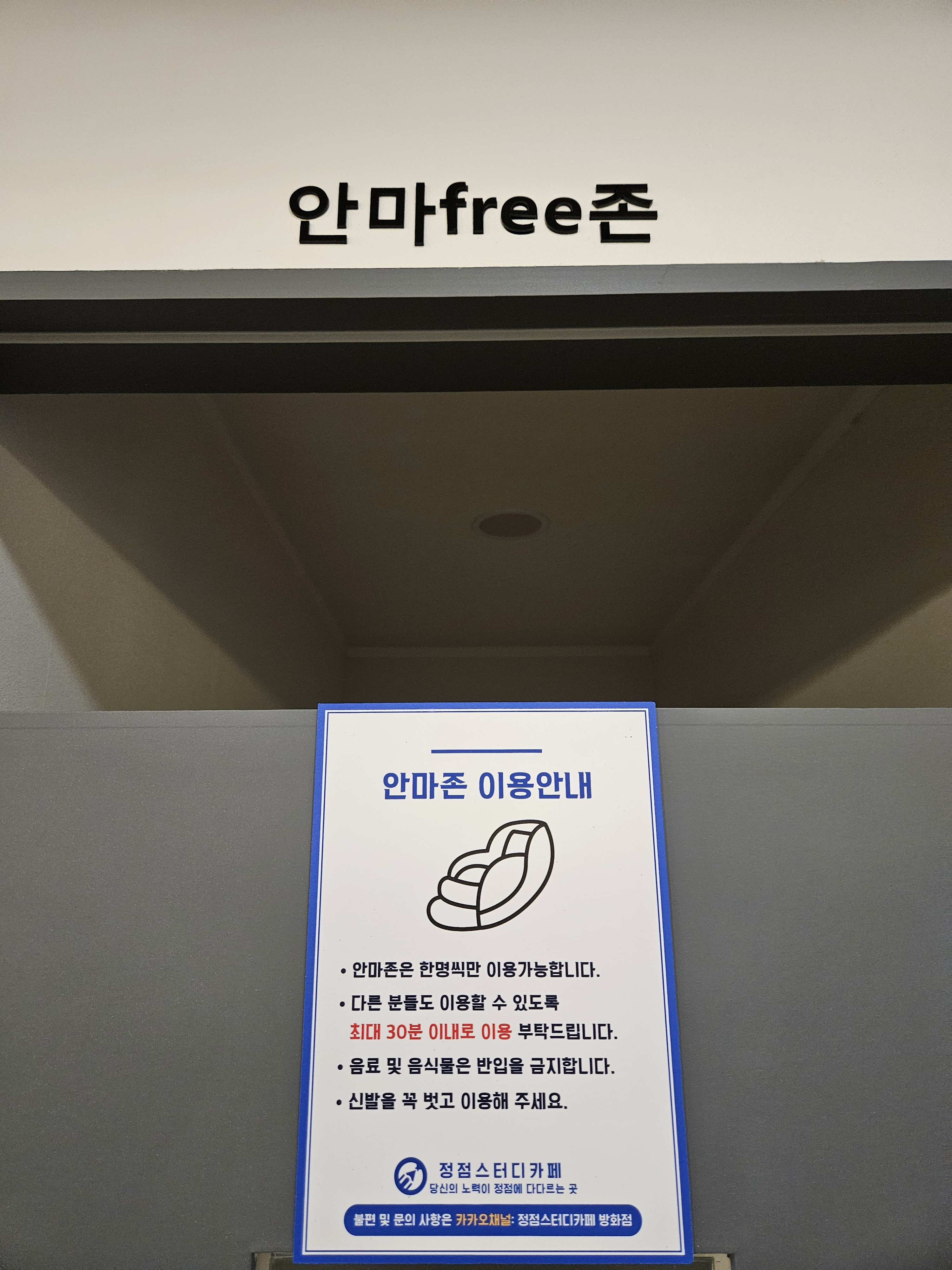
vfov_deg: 73.9
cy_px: 635
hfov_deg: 58.9
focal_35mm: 23
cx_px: 476
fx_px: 843
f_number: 1.8
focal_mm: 5.4
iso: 640
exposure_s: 1/60
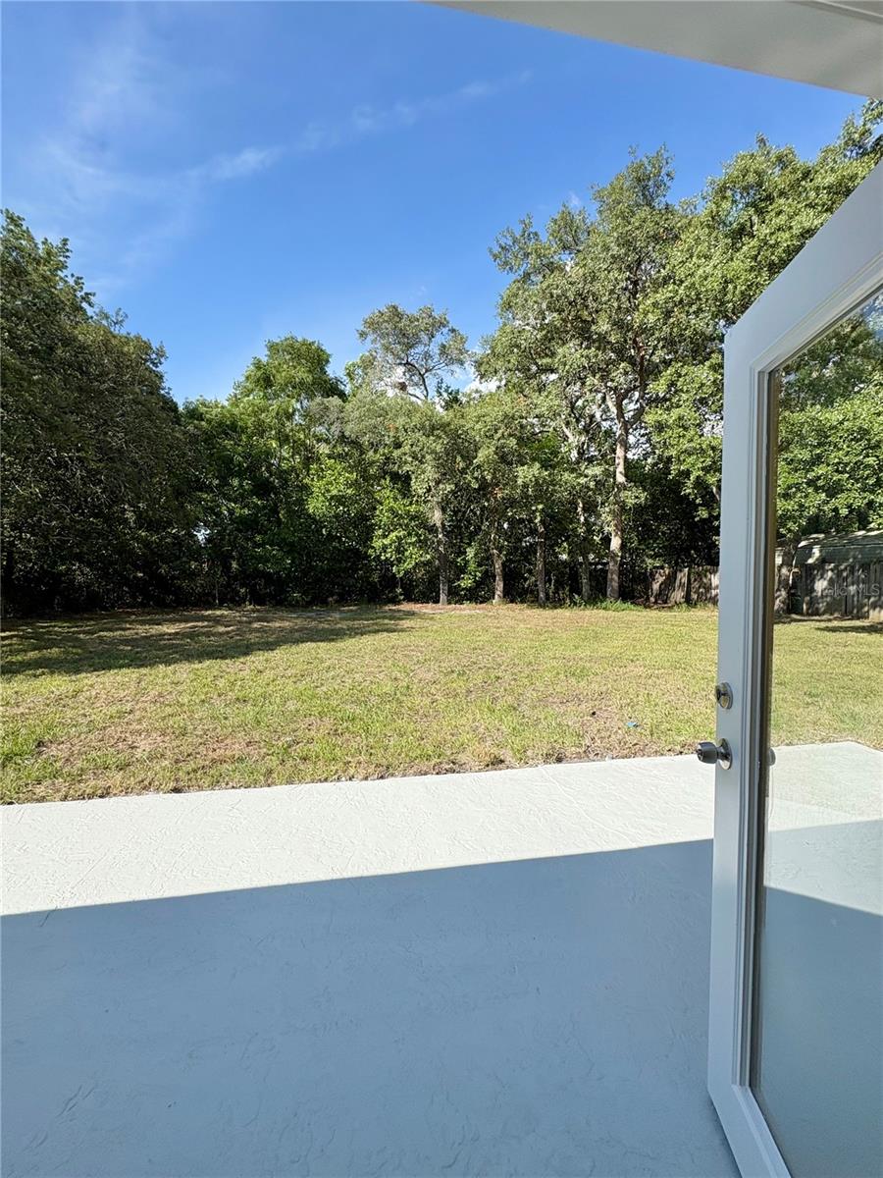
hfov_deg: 85.7
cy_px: 589
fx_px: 476
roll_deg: -0.7
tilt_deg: -1.2
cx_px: 442
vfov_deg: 102.1
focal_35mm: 14
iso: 50
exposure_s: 1/1323
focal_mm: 2.22
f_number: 2.2
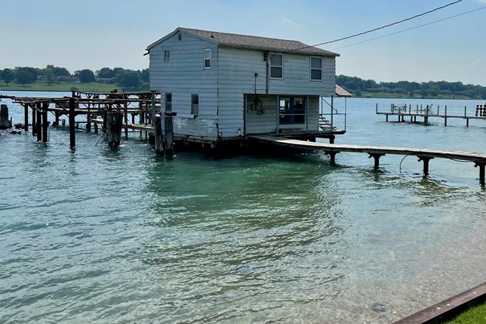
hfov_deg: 43.5
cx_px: 383
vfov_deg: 31.1
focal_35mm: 43
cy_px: 131
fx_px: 580
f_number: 1.5
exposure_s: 1/8696
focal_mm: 5.7
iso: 50
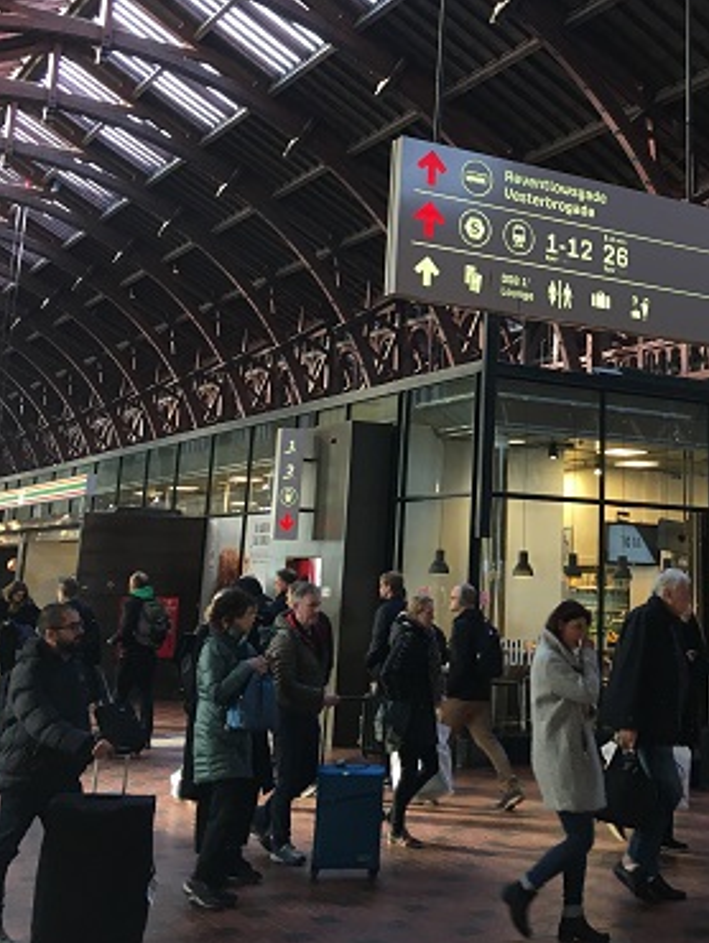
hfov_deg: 30.5
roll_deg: -1.4
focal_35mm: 47
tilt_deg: +10.5
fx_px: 1282
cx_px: 513
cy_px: 270
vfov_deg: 39.6
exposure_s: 1/33
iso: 50
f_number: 2.2
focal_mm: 4.15
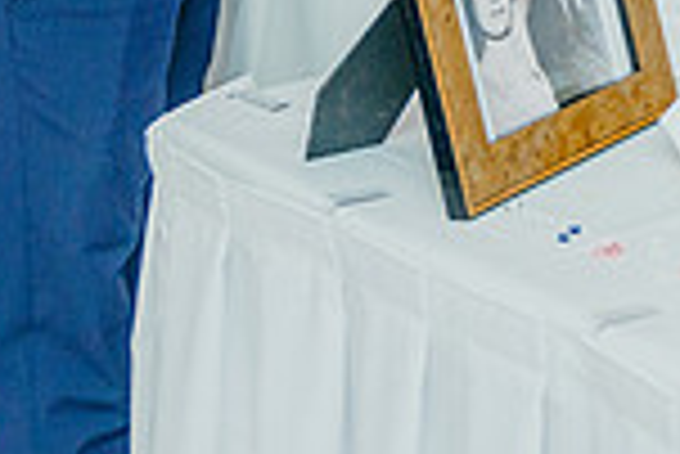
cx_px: 652
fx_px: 2515
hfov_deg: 15.2
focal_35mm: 133
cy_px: -357
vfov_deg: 9.8
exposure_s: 1/200
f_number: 2.8
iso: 1250
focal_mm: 28
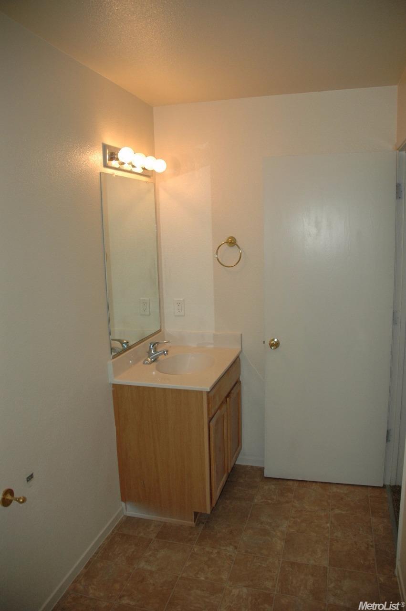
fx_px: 458
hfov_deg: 47.8
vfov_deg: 67.4
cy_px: 306
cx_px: 203
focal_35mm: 27
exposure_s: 1/160
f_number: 3.5
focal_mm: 18
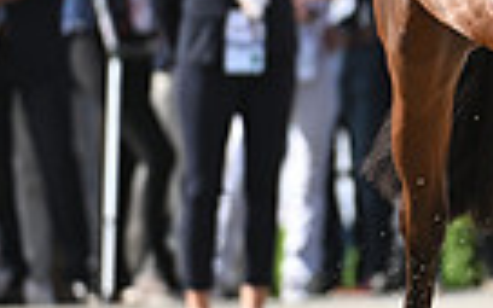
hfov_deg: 1.6
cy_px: -132
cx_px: 837
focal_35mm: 1352
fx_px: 18165
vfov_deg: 1.0
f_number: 5
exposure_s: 1/1600
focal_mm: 310
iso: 400
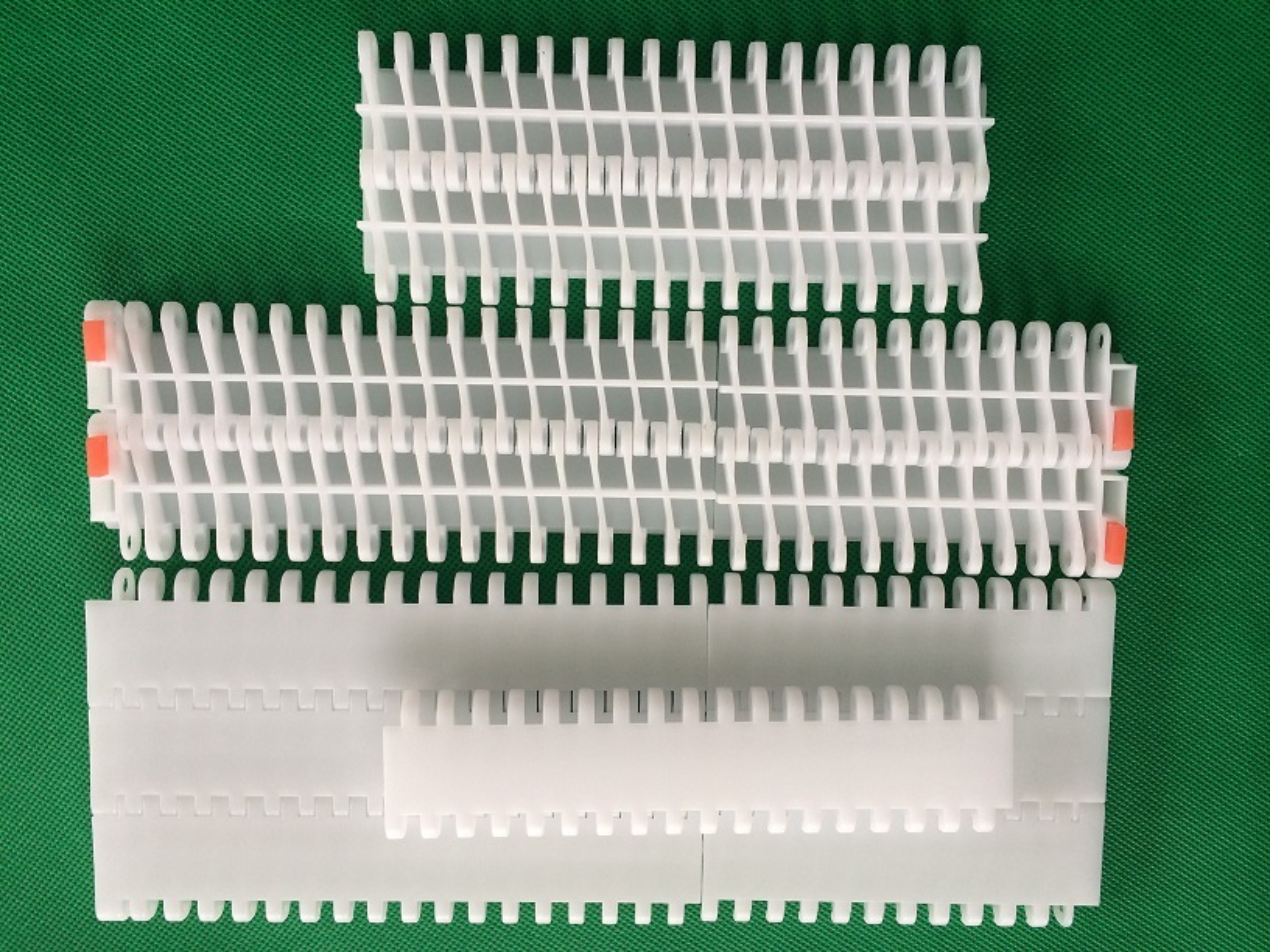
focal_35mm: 30
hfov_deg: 60.0
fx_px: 1101
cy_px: 476
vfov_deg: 46.8
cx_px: 635
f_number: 2.2
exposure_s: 1/120
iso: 64
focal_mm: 4.12
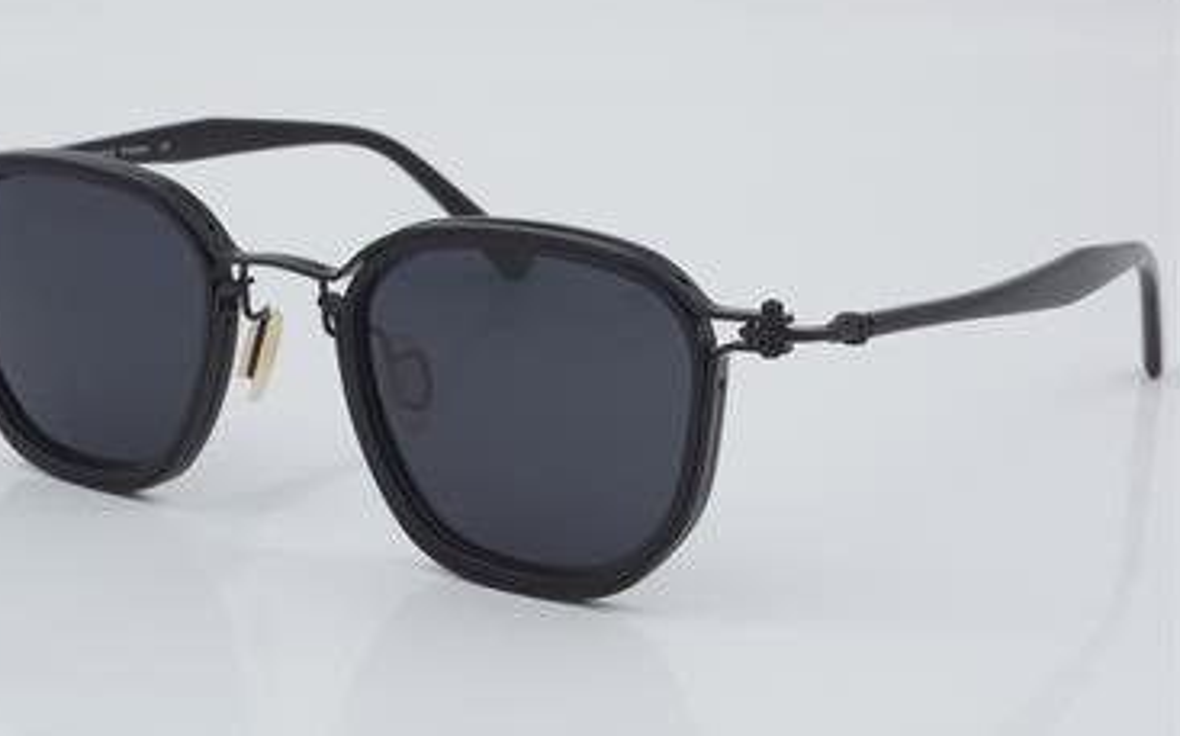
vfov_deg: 14.3
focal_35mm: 92
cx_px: 540
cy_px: 354
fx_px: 2943
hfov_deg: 22.7
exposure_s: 1/4
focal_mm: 55
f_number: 32
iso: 100
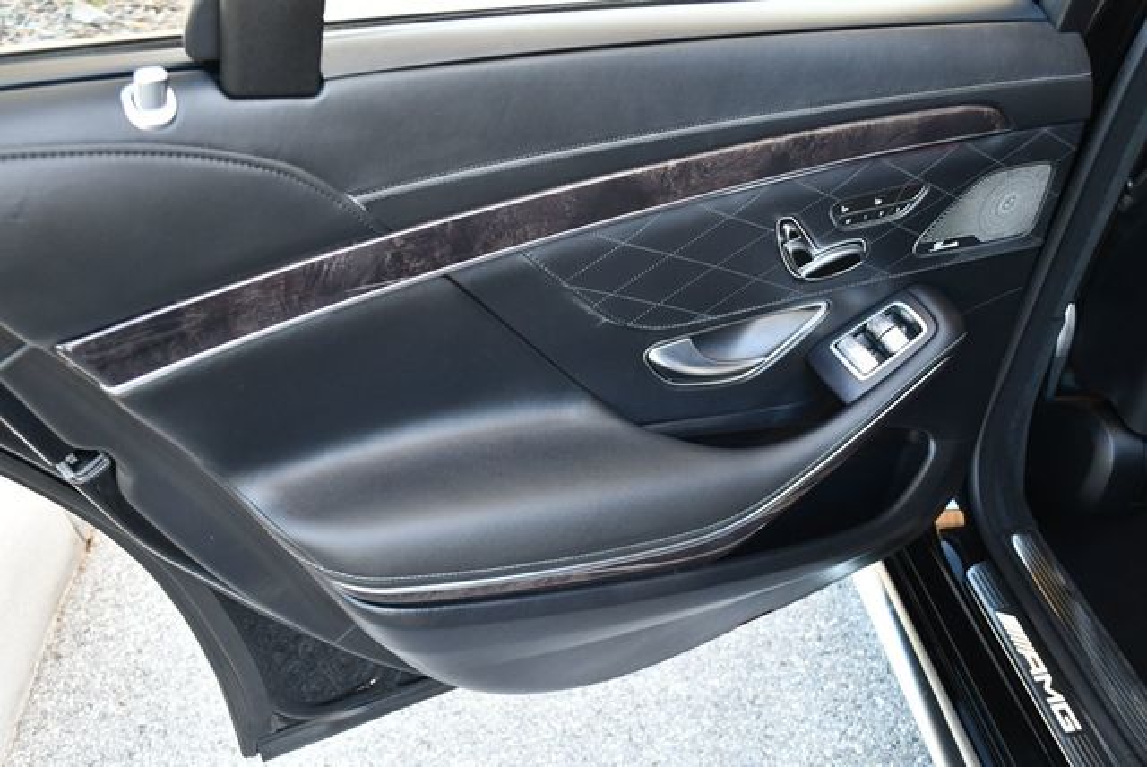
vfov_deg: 36.9
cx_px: 574
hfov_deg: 53.1
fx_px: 1148
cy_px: 384
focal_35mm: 36
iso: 800
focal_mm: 18
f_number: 3.5
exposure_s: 1/160
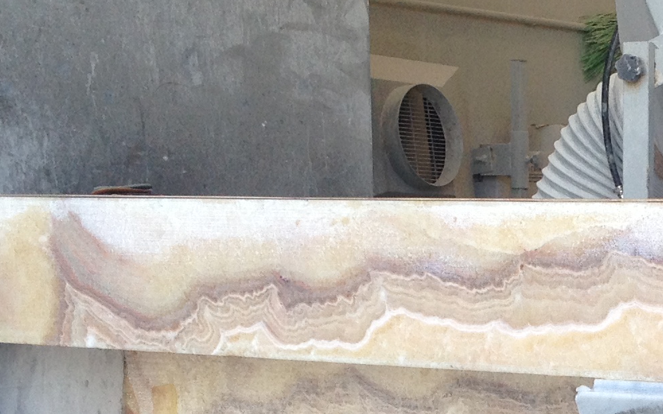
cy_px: 486
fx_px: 2222
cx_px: 714
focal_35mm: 123
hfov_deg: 16.5
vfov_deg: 10.5
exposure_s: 1/155
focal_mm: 4.28
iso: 50
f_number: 2.4
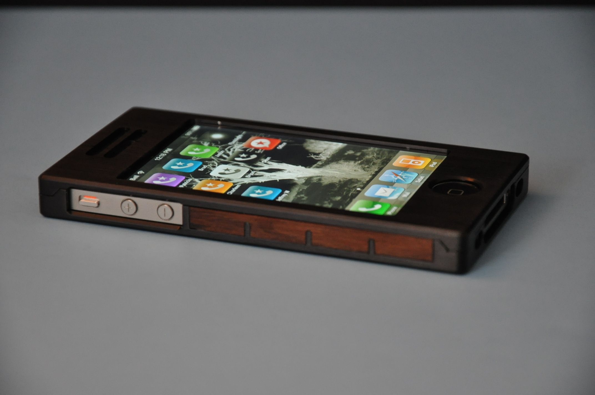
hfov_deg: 13.1
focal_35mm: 158
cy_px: 198
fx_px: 2600
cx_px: 298
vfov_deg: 8.7
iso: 1600
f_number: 5.6
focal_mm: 105
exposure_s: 1/30
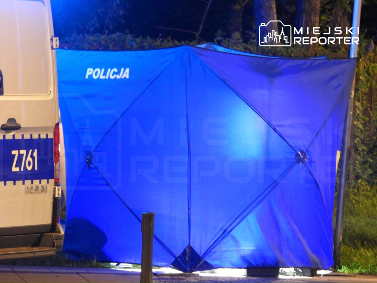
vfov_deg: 4.6
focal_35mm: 321
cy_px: 142
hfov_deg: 6.2
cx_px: 189
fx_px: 3496
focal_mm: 57.5
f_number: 4.5
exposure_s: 1/1.6
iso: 800
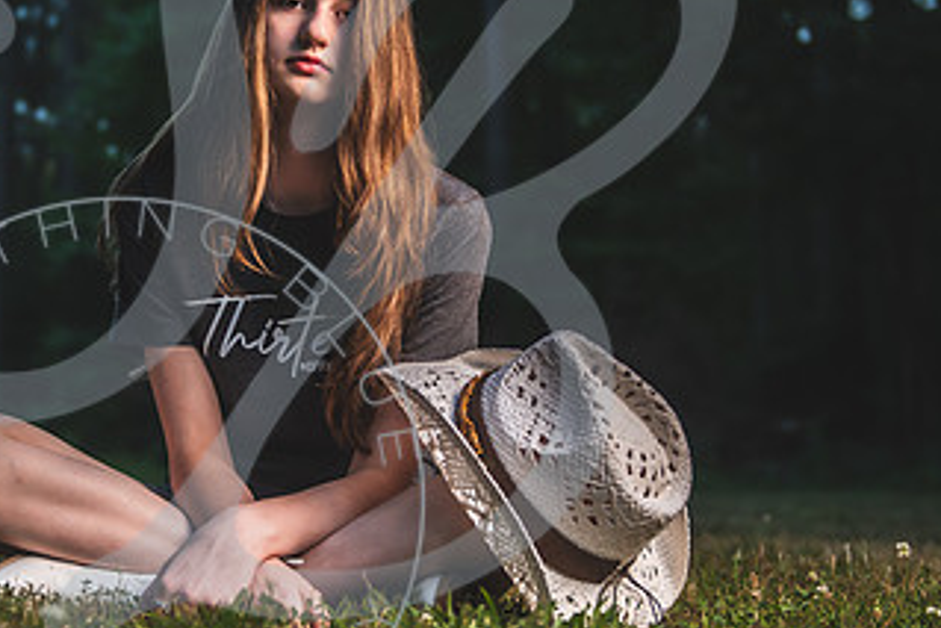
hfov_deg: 28.9
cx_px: 268
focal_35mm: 69
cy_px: 252
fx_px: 1804
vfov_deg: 19.7
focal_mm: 38
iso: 500
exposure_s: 1/320
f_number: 2.8
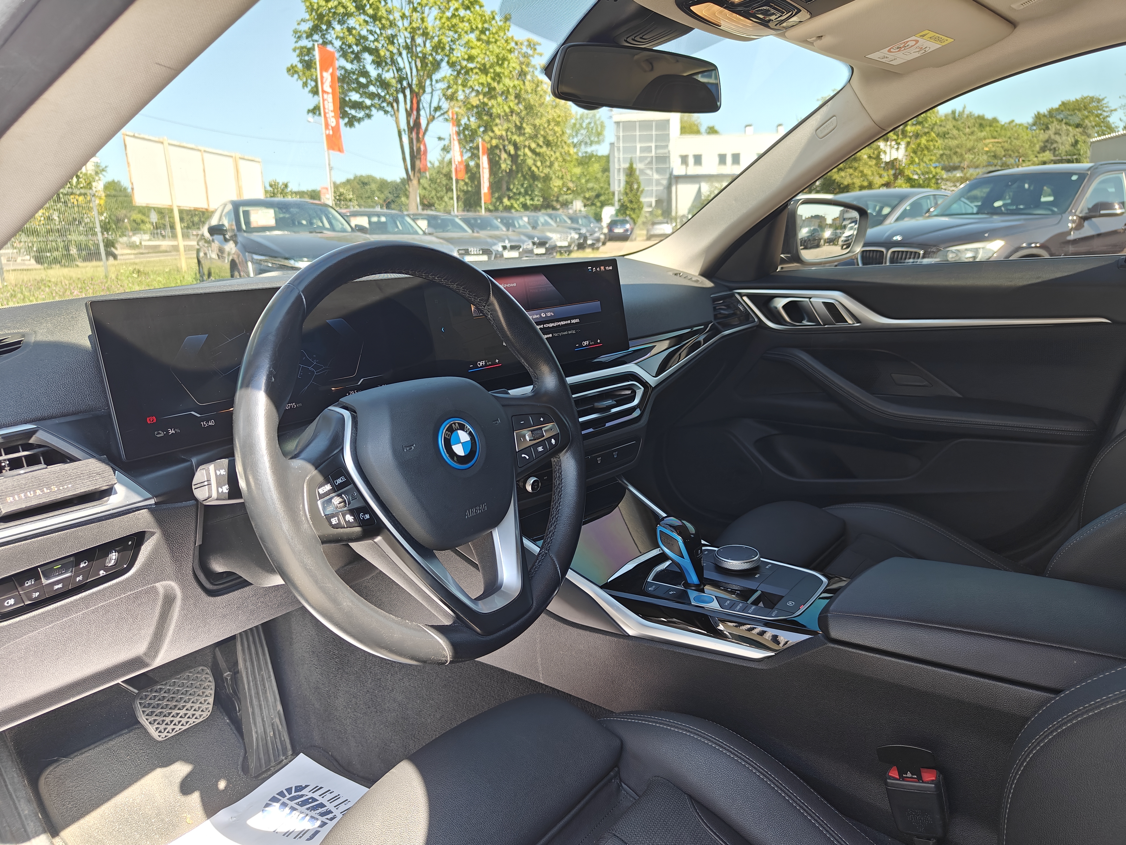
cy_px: 422
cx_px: 563
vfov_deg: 56.8
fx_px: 781
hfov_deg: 71.6
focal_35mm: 24
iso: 50
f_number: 1.8
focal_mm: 5.59
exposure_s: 1/264
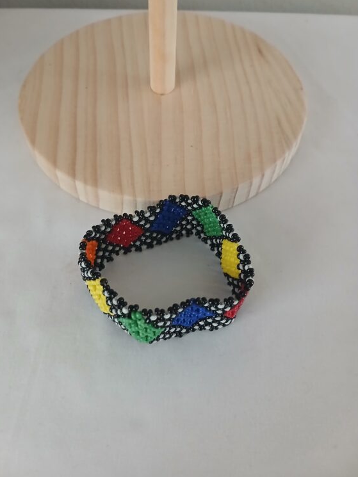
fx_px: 400
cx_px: 170
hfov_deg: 48.2
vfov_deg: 61.6
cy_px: 234
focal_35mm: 29
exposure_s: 1/20
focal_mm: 3.98
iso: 500
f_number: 1.8
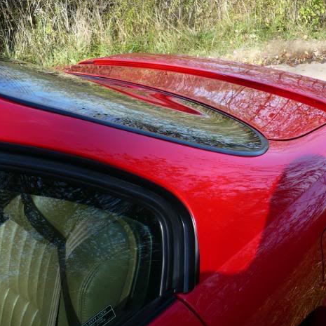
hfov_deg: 37.1
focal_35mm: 45
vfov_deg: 37.6
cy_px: 165
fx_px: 479
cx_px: 222
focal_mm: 6.1
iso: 100
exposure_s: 1/400
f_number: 2.8
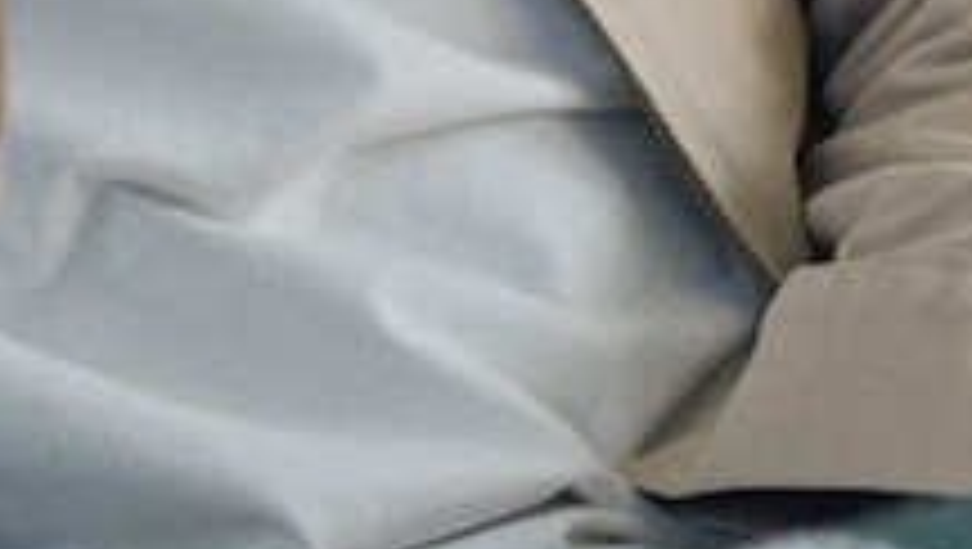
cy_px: -790
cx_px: 1420
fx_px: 4308
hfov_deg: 12.3
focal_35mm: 167
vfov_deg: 6.9
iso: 320
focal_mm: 35
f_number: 5.6
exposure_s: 1/200
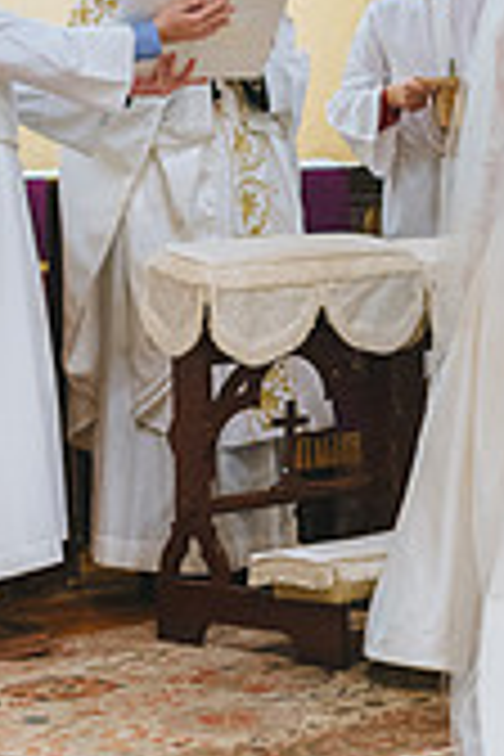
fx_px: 2814
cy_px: 202
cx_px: 558
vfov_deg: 15.2
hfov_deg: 10.1
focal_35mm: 134
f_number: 2.2
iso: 2000
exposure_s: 1/320
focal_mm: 50
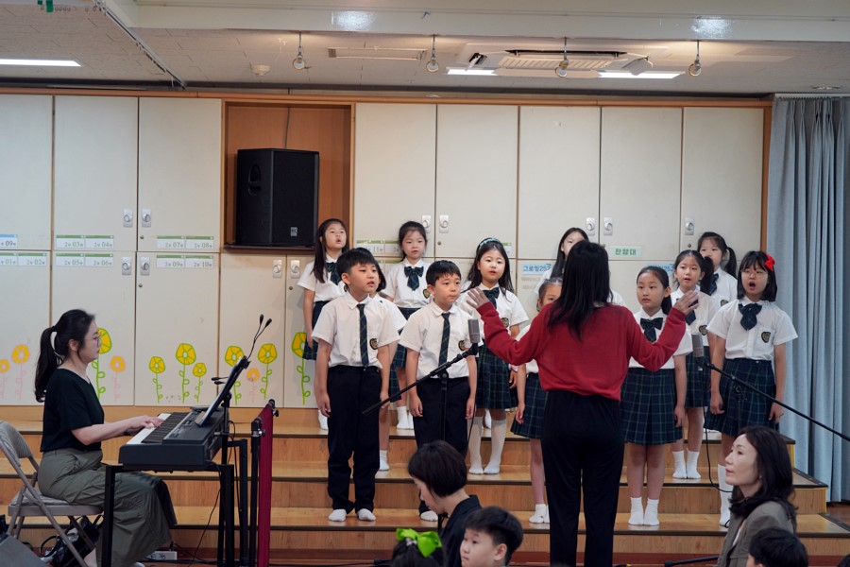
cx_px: 425
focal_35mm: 74
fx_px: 1747
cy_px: 284
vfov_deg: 18.4
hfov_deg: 27.3
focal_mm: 74
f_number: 4
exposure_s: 1/160
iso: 1000
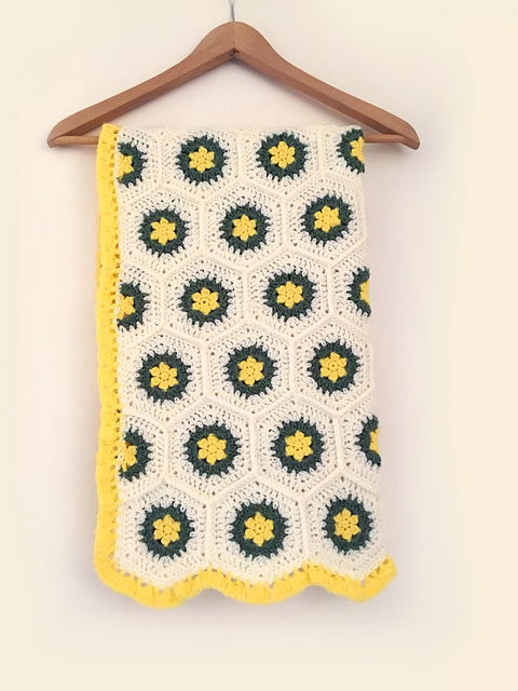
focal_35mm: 31
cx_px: 259
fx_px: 619
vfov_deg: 58.4
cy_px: 346
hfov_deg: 45.4
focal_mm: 3.3
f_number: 2.4
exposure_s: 1/17
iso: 200
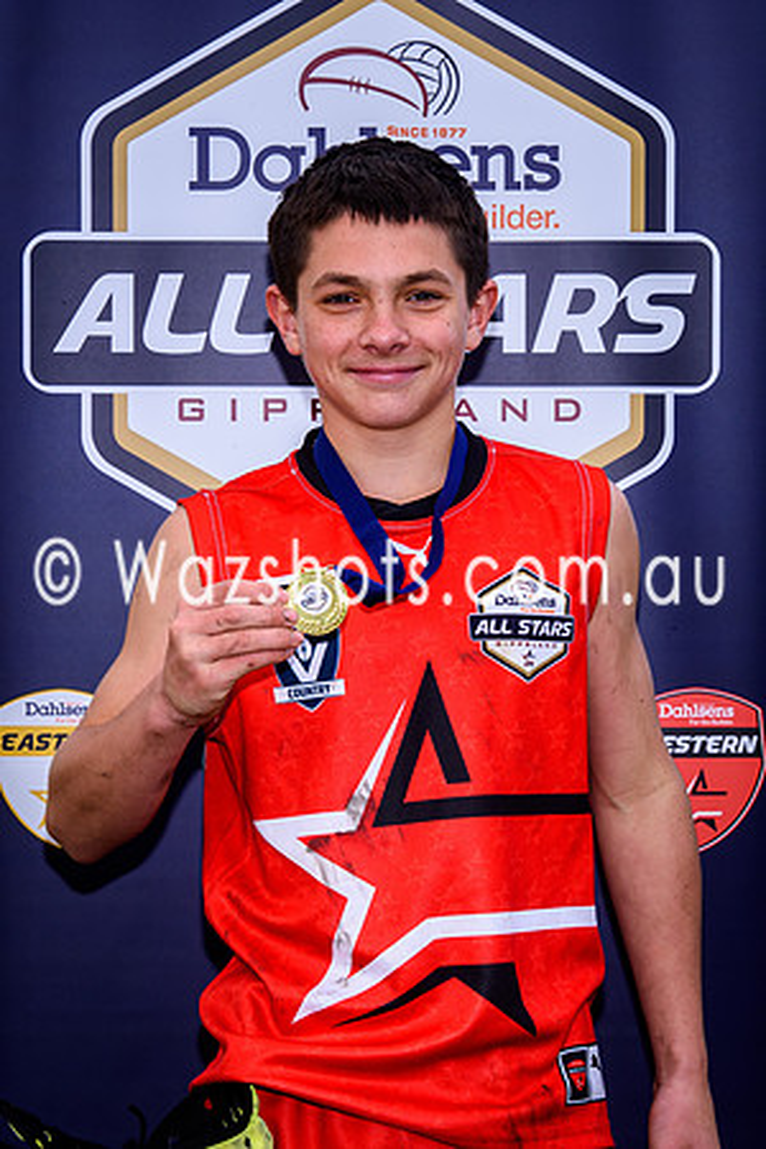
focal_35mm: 105
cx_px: 362
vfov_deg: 19.4
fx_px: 3355
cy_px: 560
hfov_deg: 13.0
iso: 100
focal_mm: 38
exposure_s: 1/160
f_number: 5.6
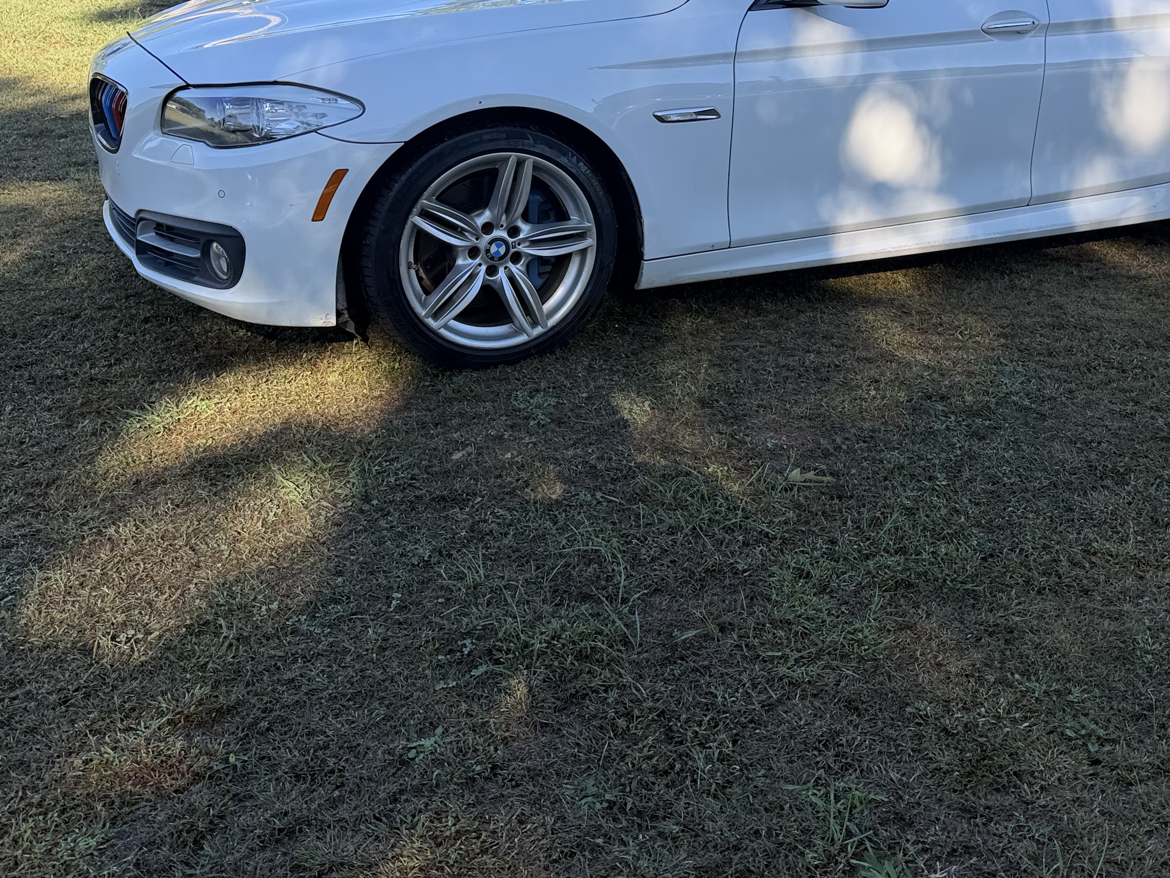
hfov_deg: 46.3
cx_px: 754
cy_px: 217
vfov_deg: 35.2
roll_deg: -1.8
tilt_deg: -14.8
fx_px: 1352
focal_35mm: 40
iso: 80
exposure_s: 1/992
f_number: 1.78
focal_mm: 6.76
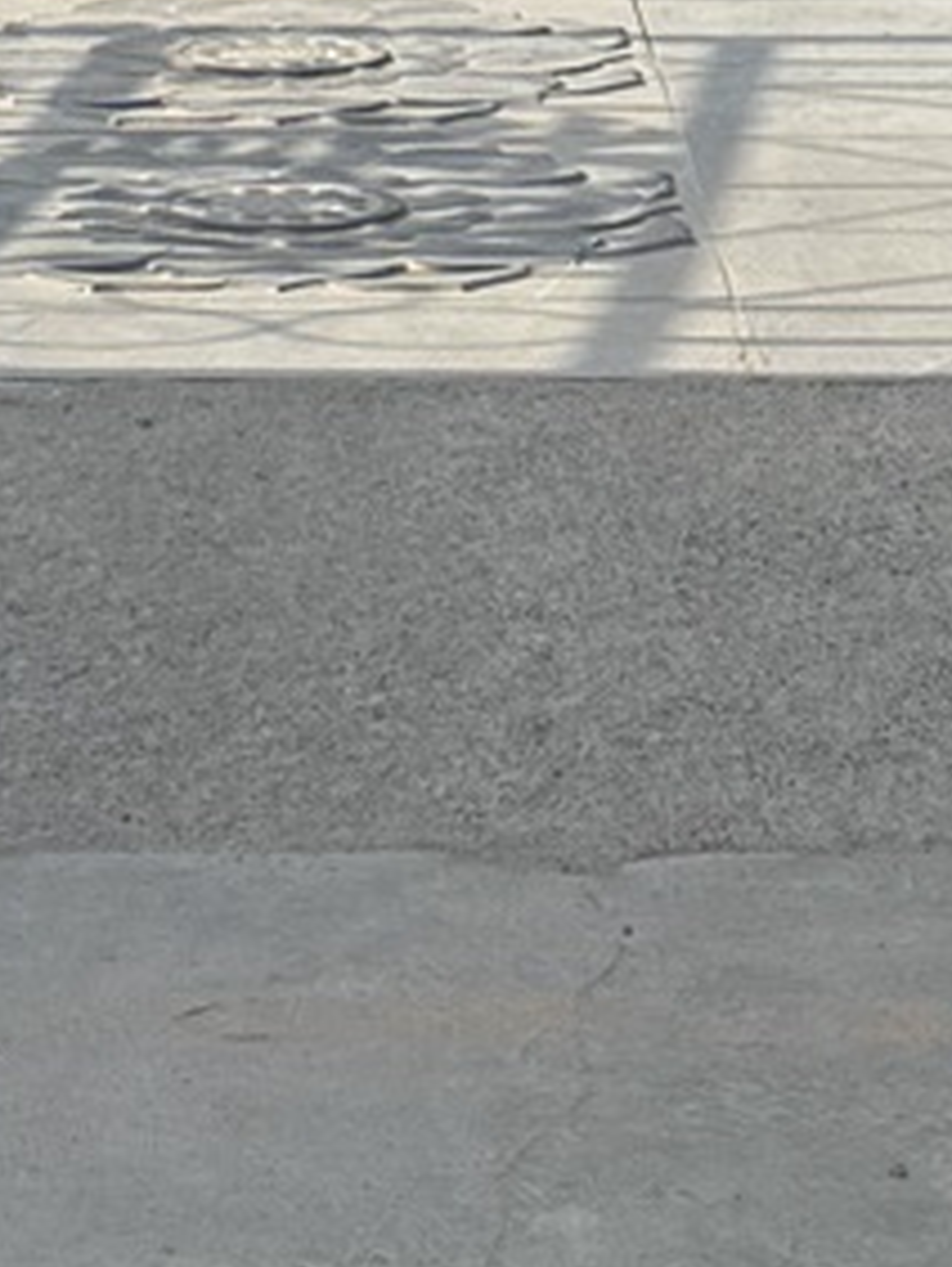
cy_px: -2561
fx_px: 6224
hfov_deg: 8.7
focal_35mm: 170
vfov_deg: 9.2
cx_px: 234
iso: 80
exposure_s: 1/2604
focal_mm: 6.86
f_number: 1.78
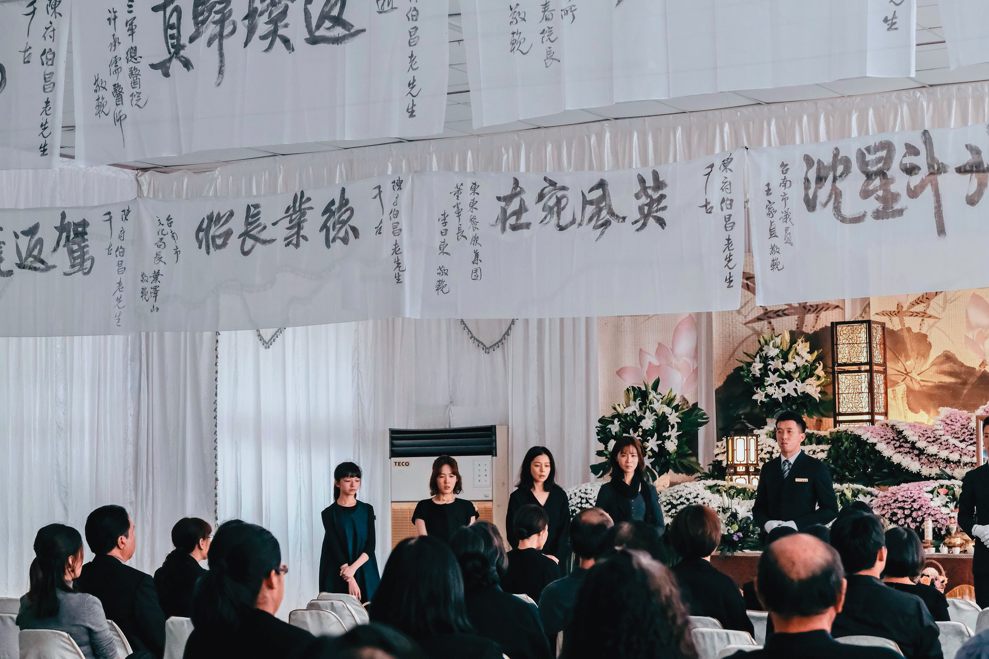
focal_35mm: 75
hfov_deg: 27.0
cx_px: 494
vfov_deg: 18.2
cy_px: 330
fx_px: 2060
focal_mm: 50
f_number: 5.6
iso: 4000
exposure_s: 1/120
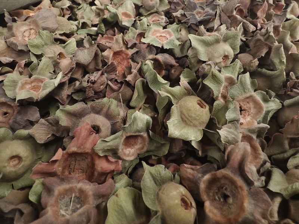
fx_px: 216
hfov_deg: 69.4
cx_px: 150
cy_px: 112
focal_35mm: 25
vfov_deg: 54.9
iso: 943
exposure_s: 1/50
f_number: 2
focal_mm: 2.32
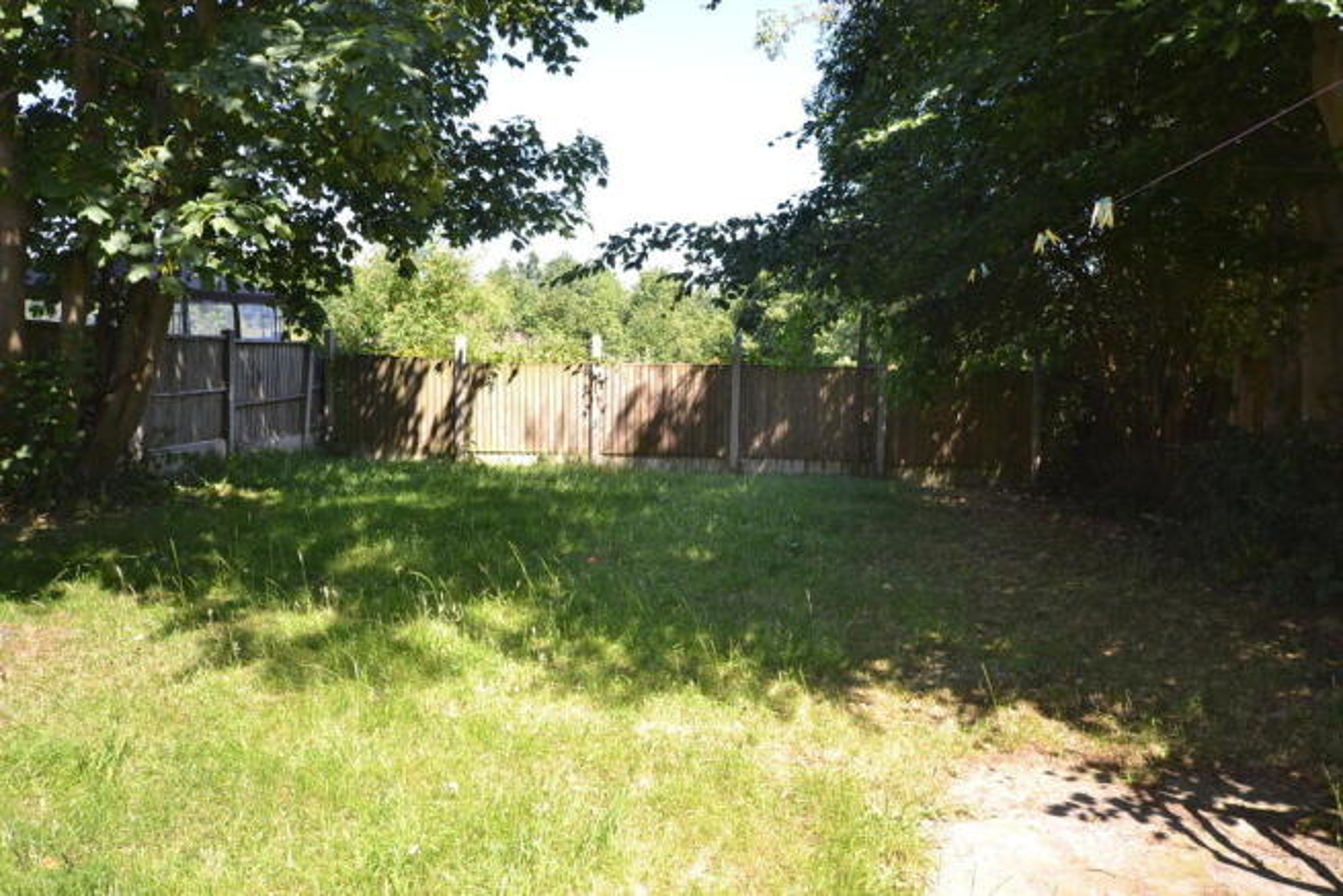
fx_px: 1063
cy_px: 448
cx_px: 672
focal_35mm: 28
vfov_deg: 45.7
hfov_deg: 64.5
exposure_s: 1/125
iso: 180
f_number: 5.6
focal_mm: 19
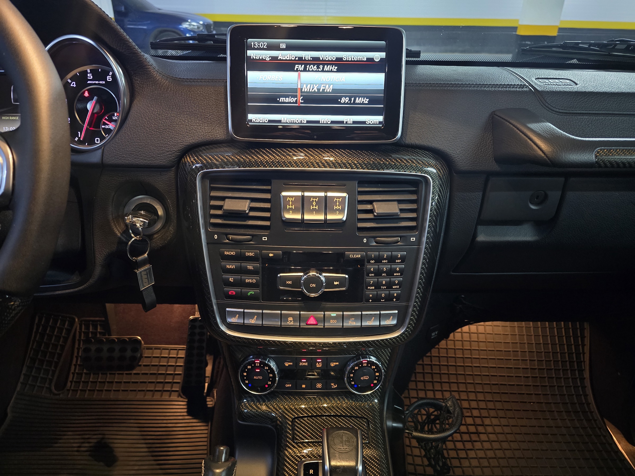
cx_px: 318
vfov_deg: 58.9
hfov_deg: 73.9
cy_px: 238
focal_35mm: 23
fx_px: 422
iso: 1600
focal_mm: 6.3
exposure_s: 1/24
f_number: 1.7
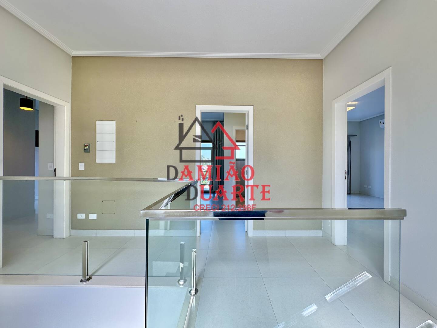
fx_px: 177
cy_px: 164
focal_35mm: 14
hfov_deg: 102.1
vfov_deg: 85.7
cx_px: 218
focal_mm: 2.22
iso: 40
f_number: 2.2
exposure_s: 1/164
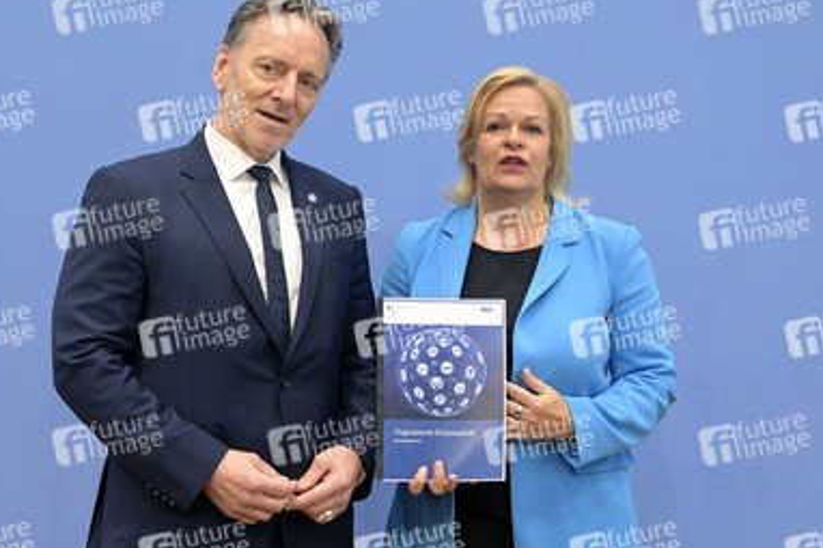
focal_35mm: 52
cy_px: 278
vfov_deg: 25.9
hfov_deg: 38.1
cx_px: 352
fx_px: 1188
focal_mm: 44
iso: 5000
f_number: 5.6
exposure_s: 1/320
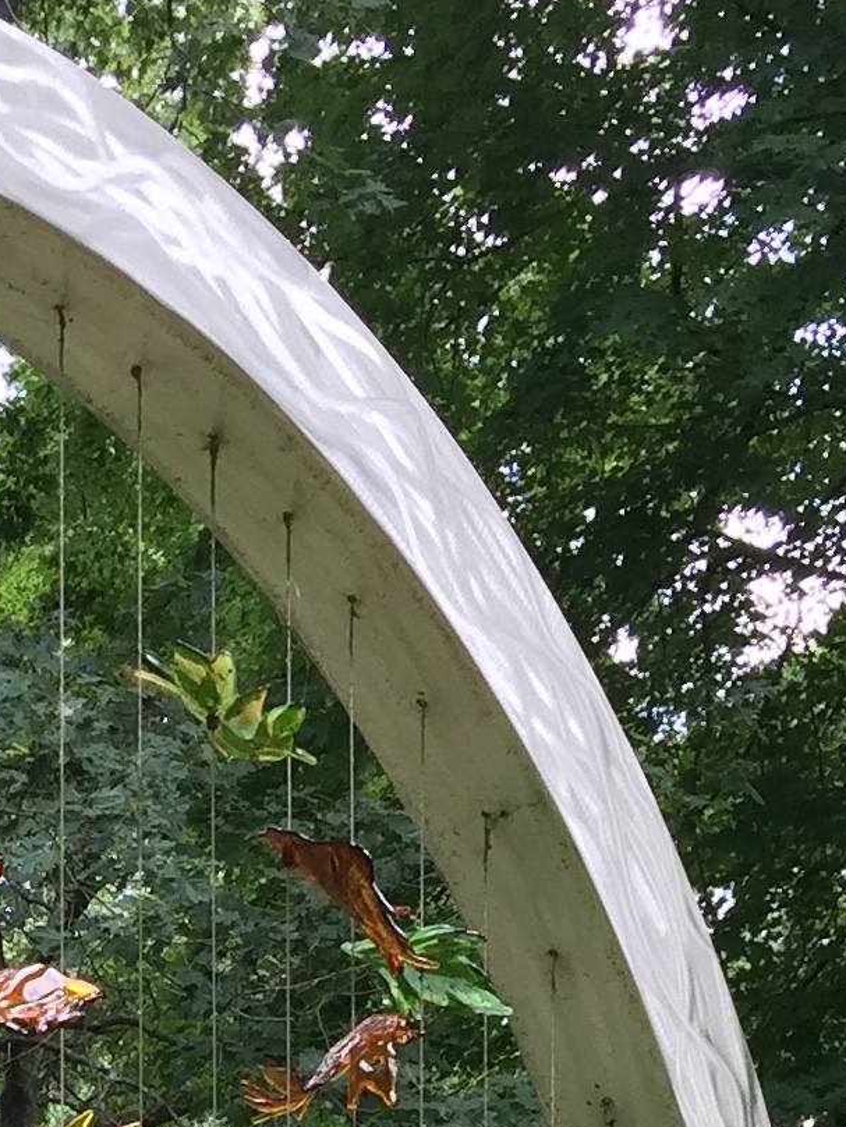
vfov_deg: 14.7
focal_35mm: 117
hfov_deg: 12.2
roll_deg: +0.4
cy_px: 2017
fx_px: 3812
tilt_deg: +2.6
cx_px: -364
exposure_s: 1/120
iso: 40
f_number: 2.2
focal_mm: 4.15
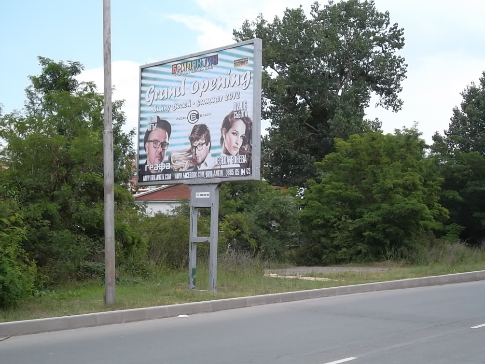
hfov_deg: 36.2
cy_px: 184
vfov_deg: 27.5
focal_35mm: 53
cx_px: 246
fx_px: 743
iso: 80
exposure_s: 1/220
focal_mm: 9.3
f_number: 5
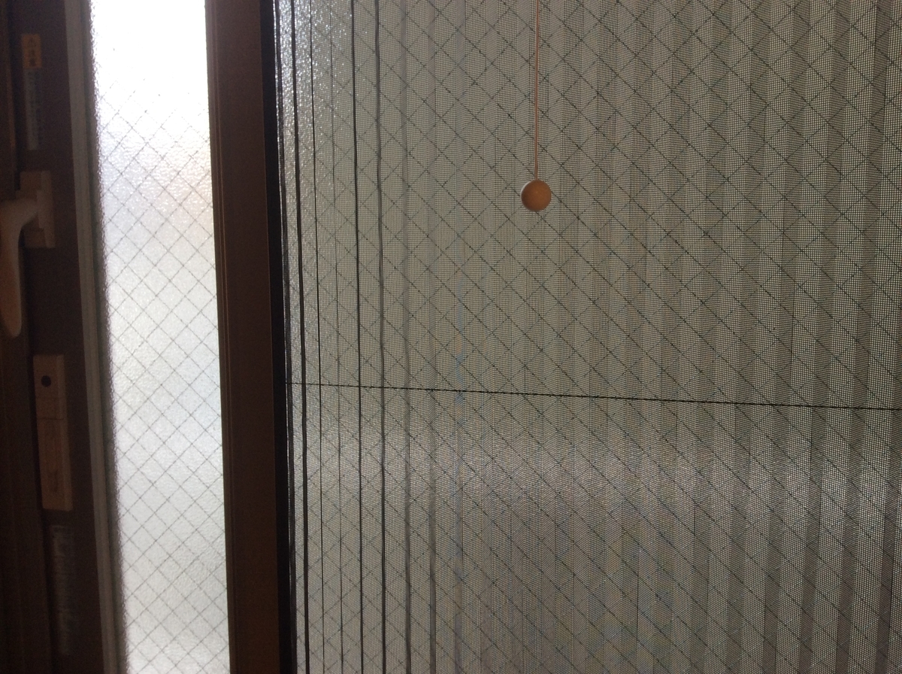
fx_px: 833
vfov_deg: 44.0
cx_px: 451
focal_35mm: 32
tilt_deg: -6.6
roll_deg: -0.8
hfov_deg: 56.9
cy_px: 337
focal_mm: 3.3
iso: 32
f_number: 2.4
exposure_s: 1/40
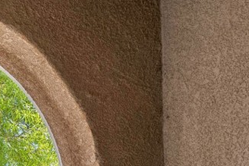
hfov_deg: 27.7
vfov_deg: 24.1
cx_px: -121
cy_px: 210
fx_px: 346
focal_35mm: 50
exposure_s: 1/200
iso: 400
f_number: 8
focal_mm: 16
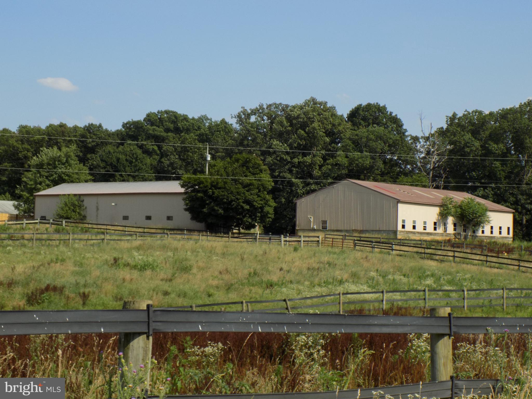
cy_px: 200
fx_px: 1076
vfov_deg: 21.0
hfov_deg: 27.8
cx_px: 266
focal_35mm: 70
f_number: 4.2
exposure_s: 1/640
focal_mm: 12.5
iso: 80
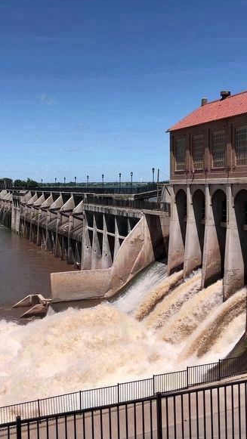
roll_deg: +1.5
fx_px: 489
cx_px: 120
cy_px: 222
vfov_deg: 48.3
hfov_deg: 28.4
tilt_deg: -3.9
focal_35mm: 42
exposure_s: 1/3472
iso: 25
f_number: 1.8
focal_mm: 4
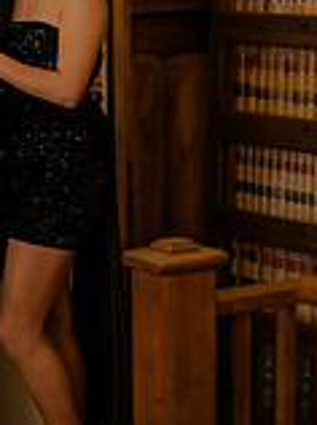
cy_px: 164
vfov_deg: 14.4
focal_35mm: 137
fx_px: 1677
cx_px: -27
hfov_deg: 10.7
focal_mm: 50
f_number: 1.4
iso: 320
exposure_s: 1/200
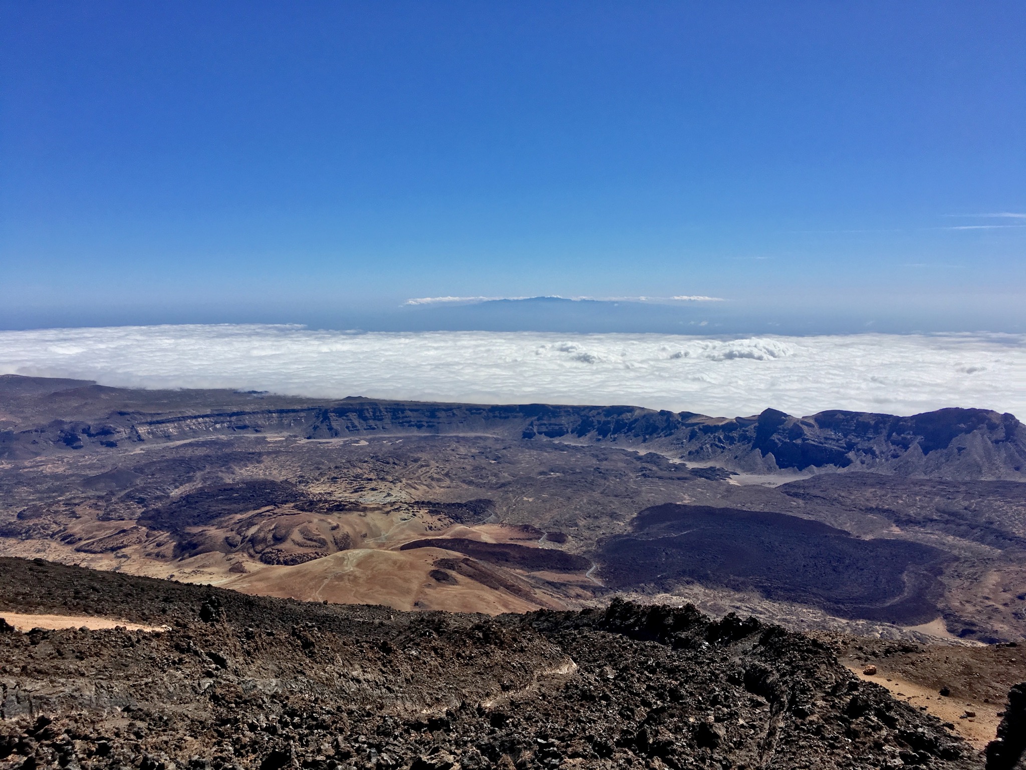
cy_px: 385
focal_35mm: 29
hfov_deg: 61.7
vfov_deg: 48.2
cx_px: 513
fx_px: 860
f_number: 2.2
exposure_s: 1/4274
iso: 25
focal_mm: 4.15
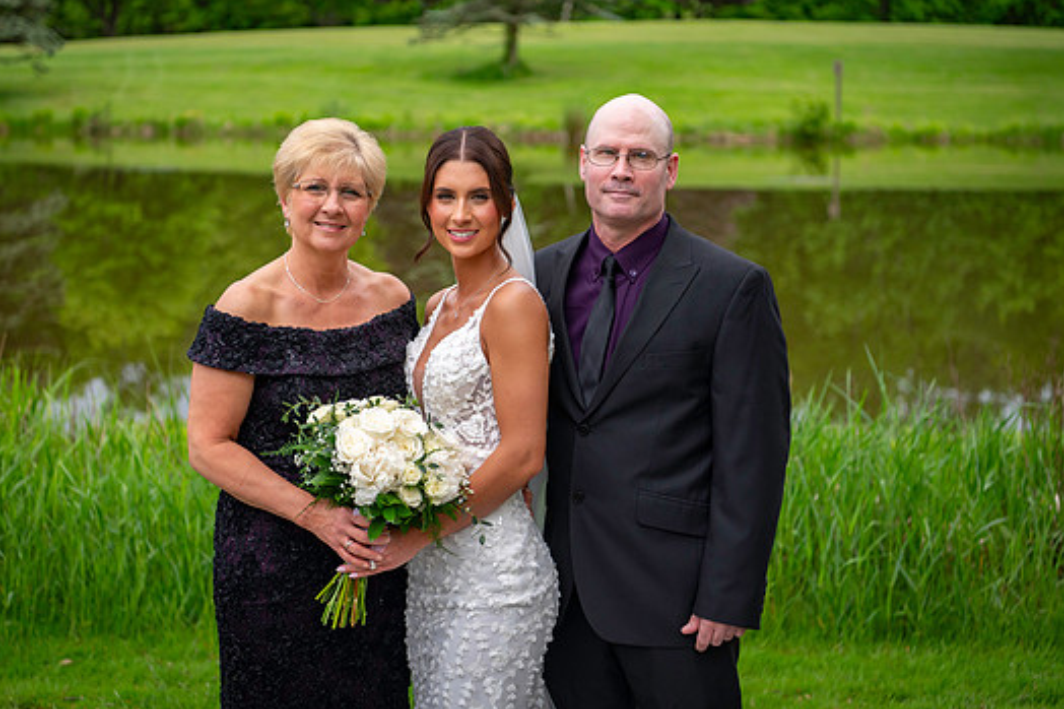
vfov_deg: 21.9
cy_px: 323
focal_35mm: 62
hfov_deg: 32.4
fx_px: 1832
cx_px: 524
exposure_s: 1/3200
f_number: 3.2
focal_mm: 56
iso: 640
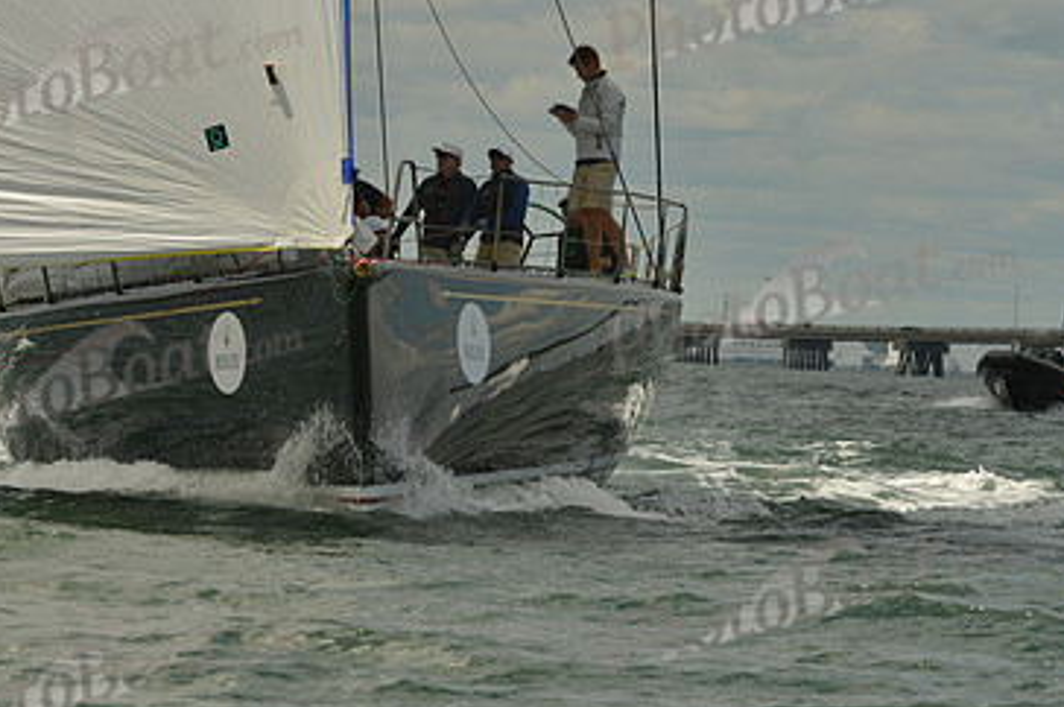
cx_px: 456
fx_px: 9892
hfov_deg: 6.2
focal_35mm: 335
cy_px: 188
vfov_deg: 4.1
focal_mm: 210
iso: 200
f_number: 9
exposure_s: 1/800
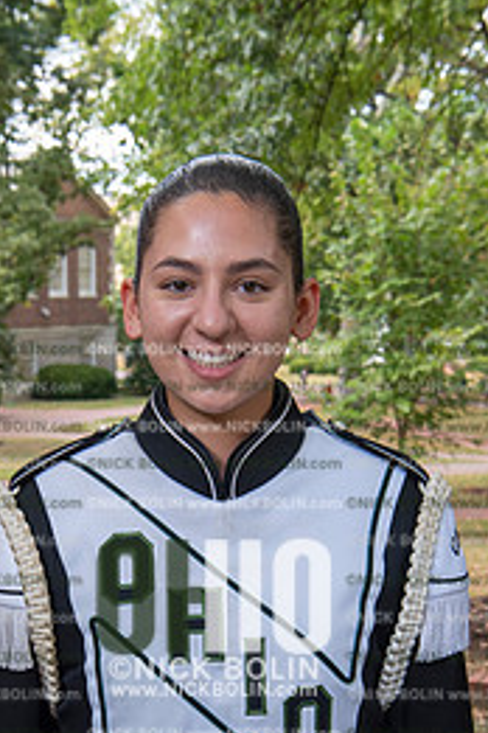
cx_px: 213
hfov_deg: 17.9
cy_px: 618
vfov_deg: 26.0
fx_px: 1545
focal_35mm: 76
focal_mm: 44
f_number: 8
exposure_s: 1/100
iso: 500
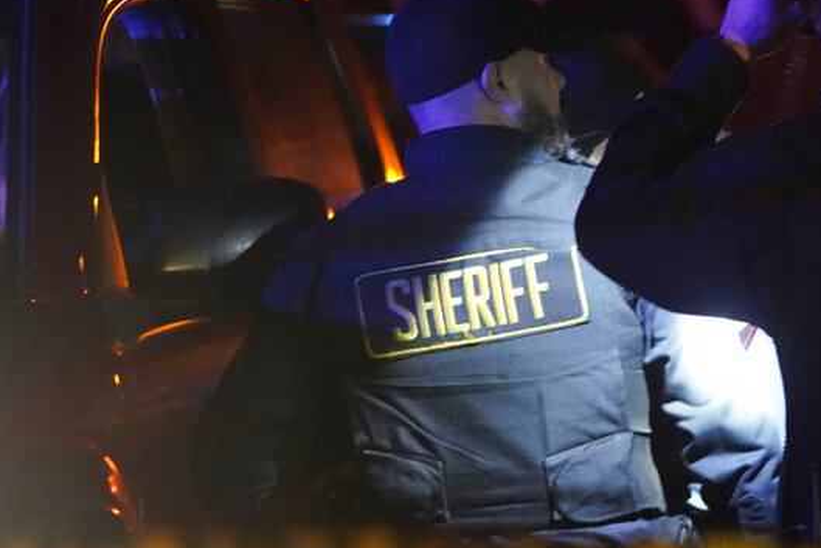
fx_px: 5520
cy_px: 246
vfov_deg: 5.7
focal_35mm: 242
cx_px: 484
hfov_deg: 8.5
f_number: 5
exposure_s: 1/60
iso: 12800
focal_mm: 125
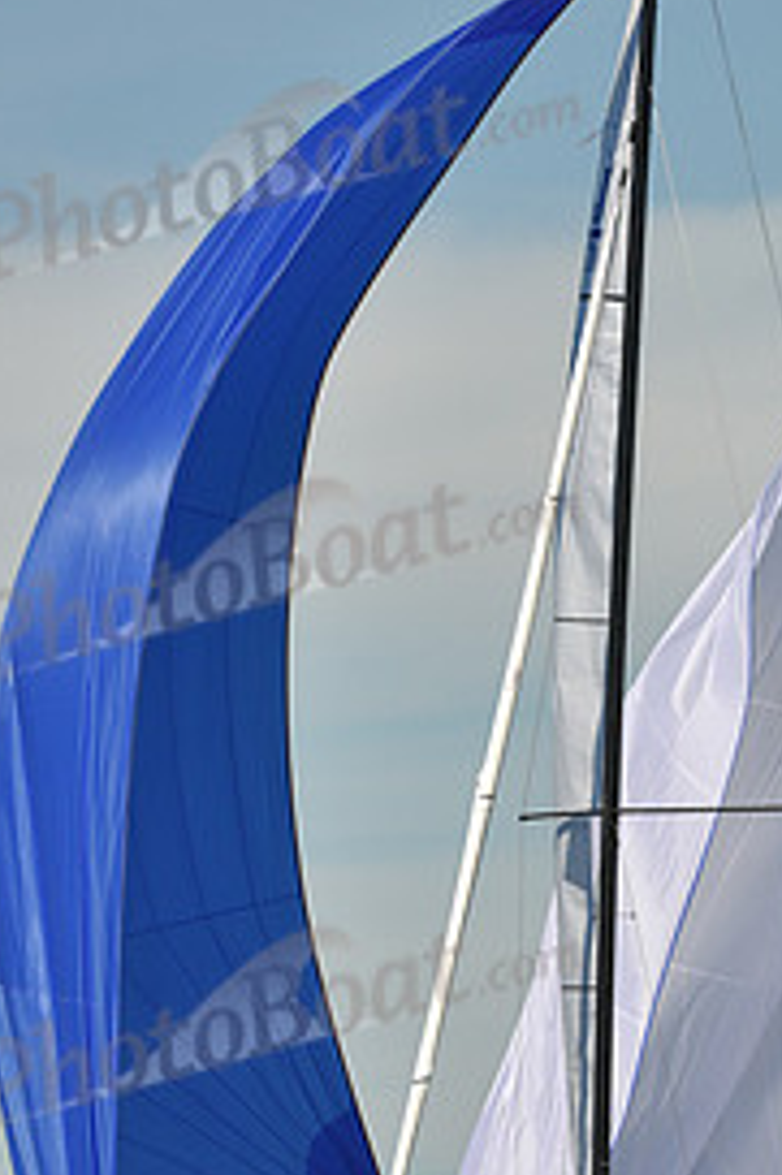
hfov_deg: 3.2
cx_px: 806
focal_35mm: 427
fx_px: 13930
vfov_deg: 4.8
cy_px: 734
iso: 250
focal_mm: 200
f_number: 8
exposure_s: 1/1250
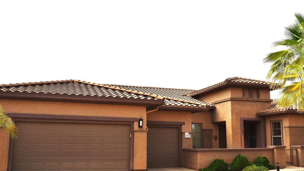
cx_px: 160
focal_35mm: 37
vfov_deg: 32.0
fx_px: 298
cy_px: 86
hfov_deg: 54.0
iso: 100
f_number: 14
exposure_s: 1/200
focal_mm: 20
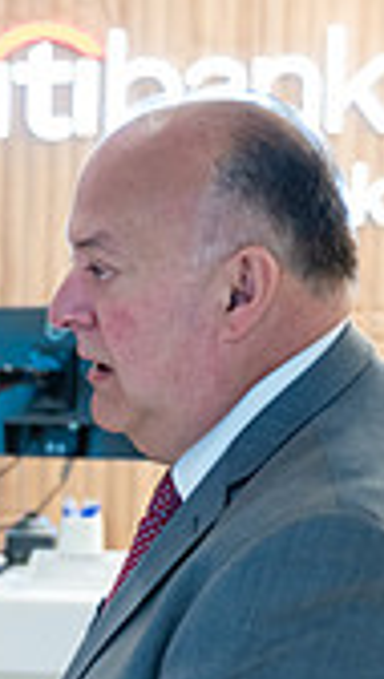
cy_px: 629
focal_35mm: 159
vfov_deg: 13.4
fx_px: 2867
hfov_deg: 7.3
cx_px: -488
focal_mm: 43
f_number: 3.2
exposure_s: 1/200
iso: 1000
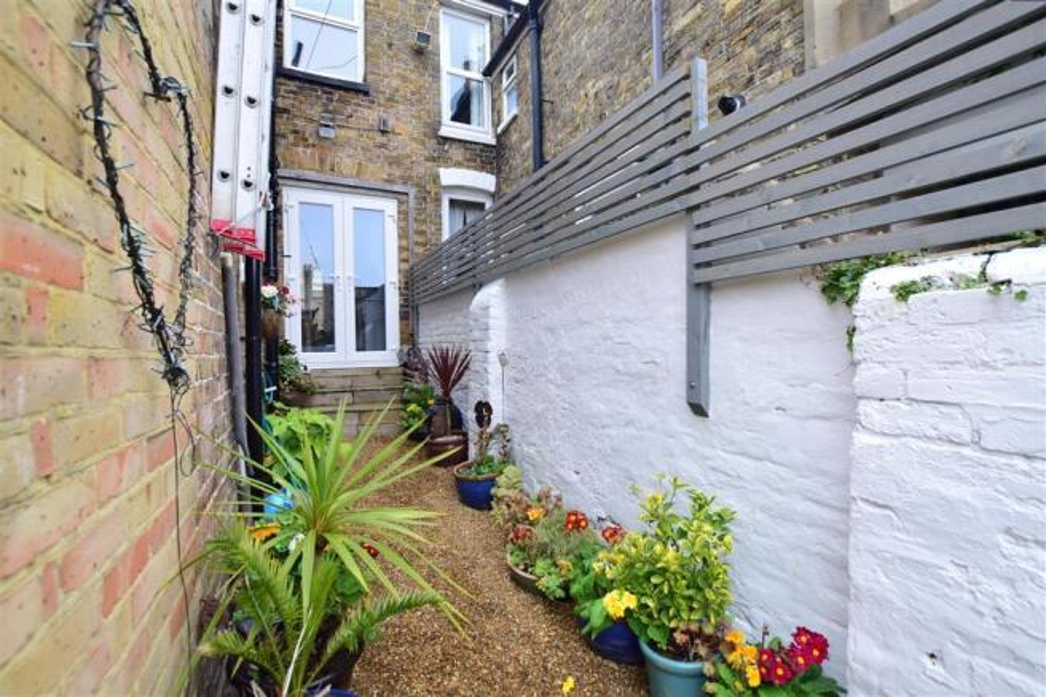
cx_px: 523
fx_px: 436
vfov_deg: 77.3
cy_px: 348
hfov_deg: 100.4
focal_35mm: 15
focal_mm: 10
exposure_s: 1/160
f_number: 6.3
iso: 400
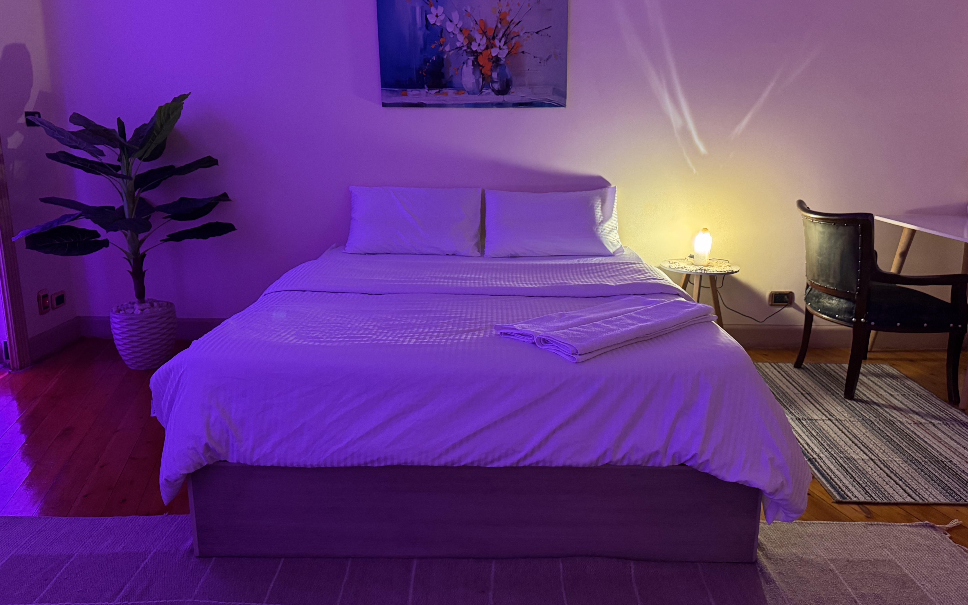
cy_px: 275
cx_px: 492
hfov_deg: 70.4
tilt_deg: -12.2
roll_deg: -0.1
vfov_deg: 47.5
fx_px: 686
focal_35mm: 26
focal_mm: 6.76
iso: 640
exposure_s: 1/33
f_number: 1.78
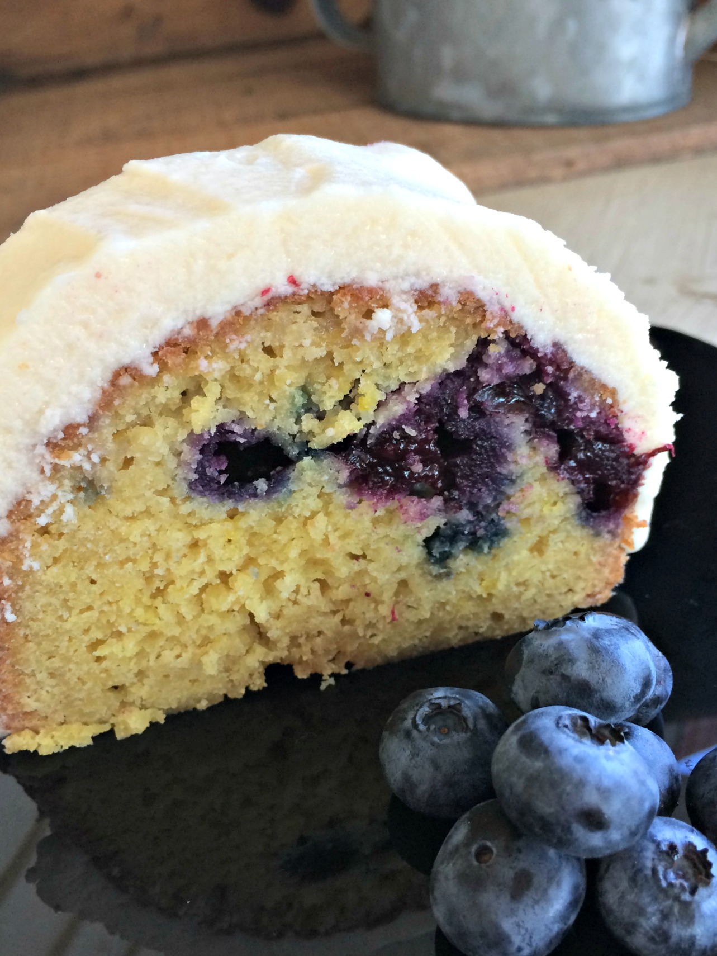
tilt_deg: -33.9
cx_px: 358
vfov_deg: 61.7
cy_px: 478
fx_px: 801
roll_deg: -2.4
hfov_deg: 48.2
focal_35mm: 29
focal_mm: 4.15
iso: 40
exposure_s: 1/30
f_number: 2.2
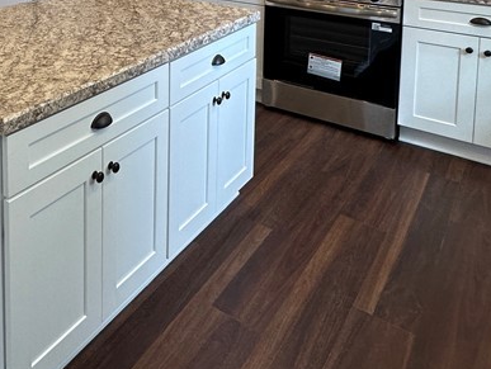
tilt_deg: -4.1
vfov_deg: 32.6
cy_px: -63
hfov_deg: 45.8
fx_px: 525
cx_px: 57
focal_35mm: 37
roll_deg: +0.3
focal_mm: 2.22
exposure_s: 1/120
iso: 125
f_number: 2.2
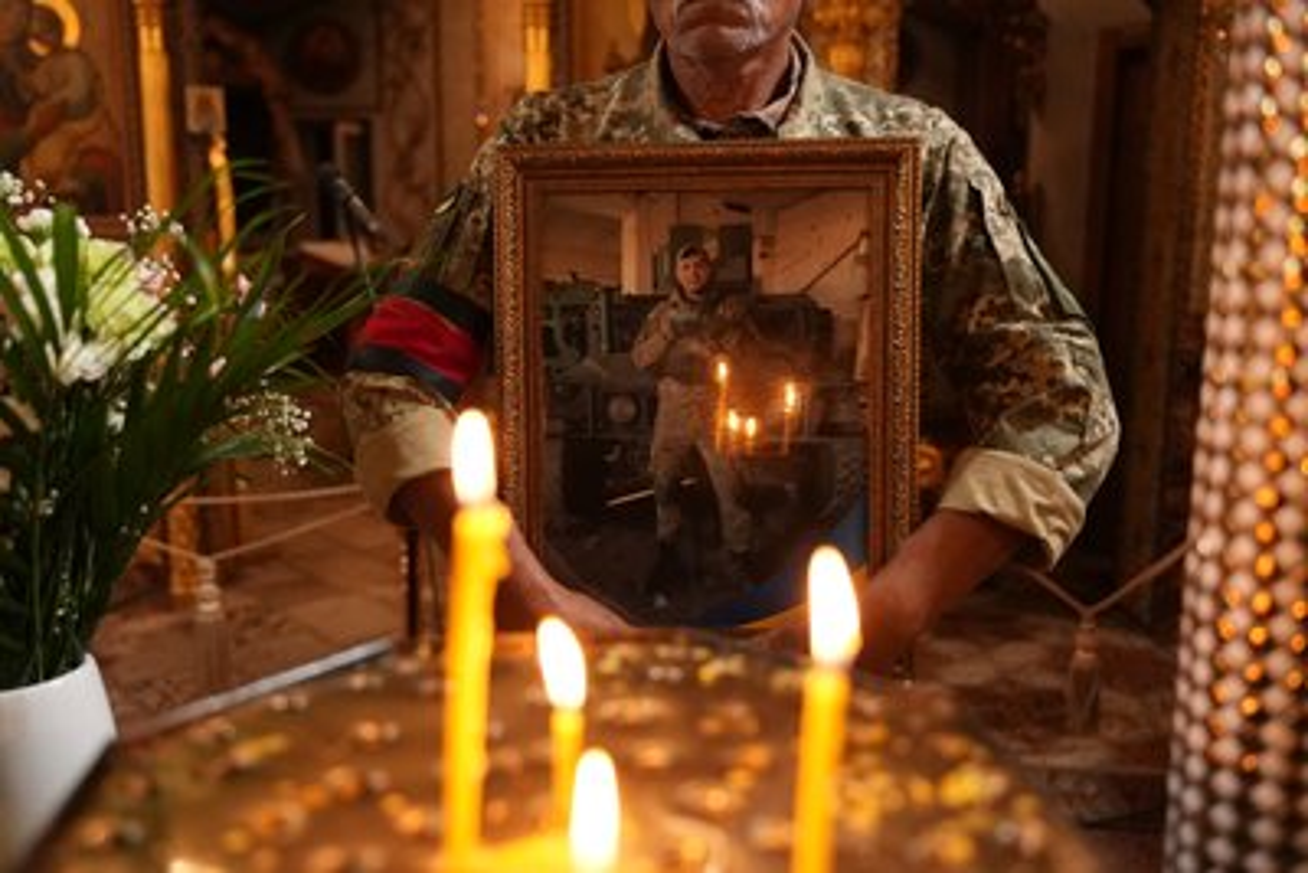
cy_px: 436
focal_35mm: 33
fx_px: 1199
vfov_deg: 40.0
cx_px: 654
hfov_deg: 57.2
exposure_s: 1/500
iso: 8000
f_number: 2.8
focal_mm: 33
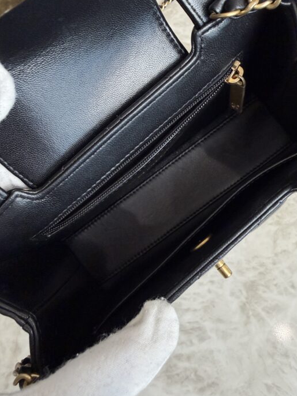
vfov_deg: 63.4
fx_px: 321
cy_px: 207
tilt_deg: -70.3
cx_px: 173
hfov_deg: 49.5
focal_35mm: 28
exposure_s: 1/120
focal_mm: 2.22
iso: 200
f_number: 2.2
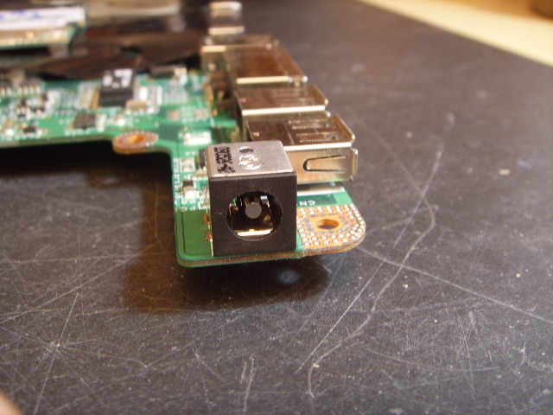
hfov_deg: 47.9
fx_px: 623
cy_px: 208
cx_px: 276
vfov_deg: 36.8
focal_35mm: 39
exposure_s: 1/3
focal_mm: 6.6
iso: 63
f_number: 3.5
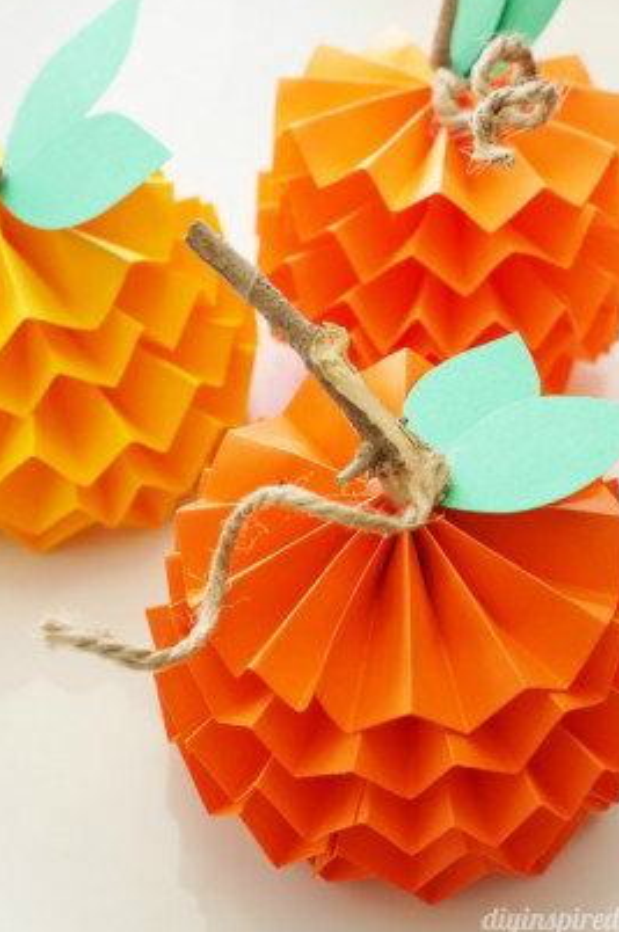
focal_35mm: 54
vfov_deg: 36.9
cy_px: 422
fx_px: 1396
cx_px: 343
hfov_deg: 25.0
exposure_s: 1/60
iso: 500
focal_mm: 32
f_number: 5.6
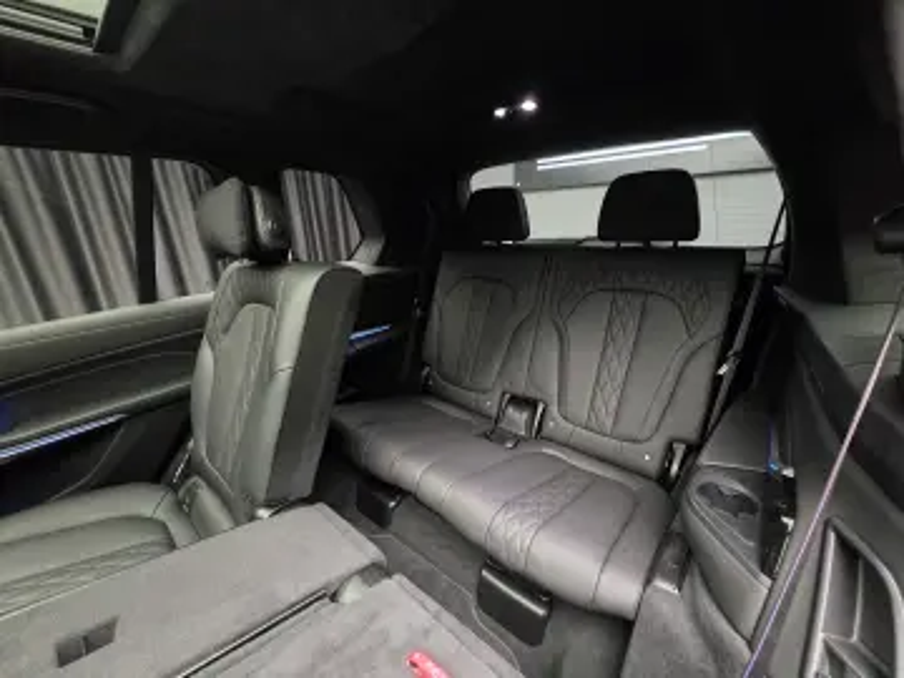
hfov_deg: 106.2
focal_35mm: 13
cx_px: 452
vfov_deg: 89.9
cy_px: 339
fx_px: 339
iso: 2000
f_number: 2.2
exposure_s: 1/25
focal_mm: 2.2
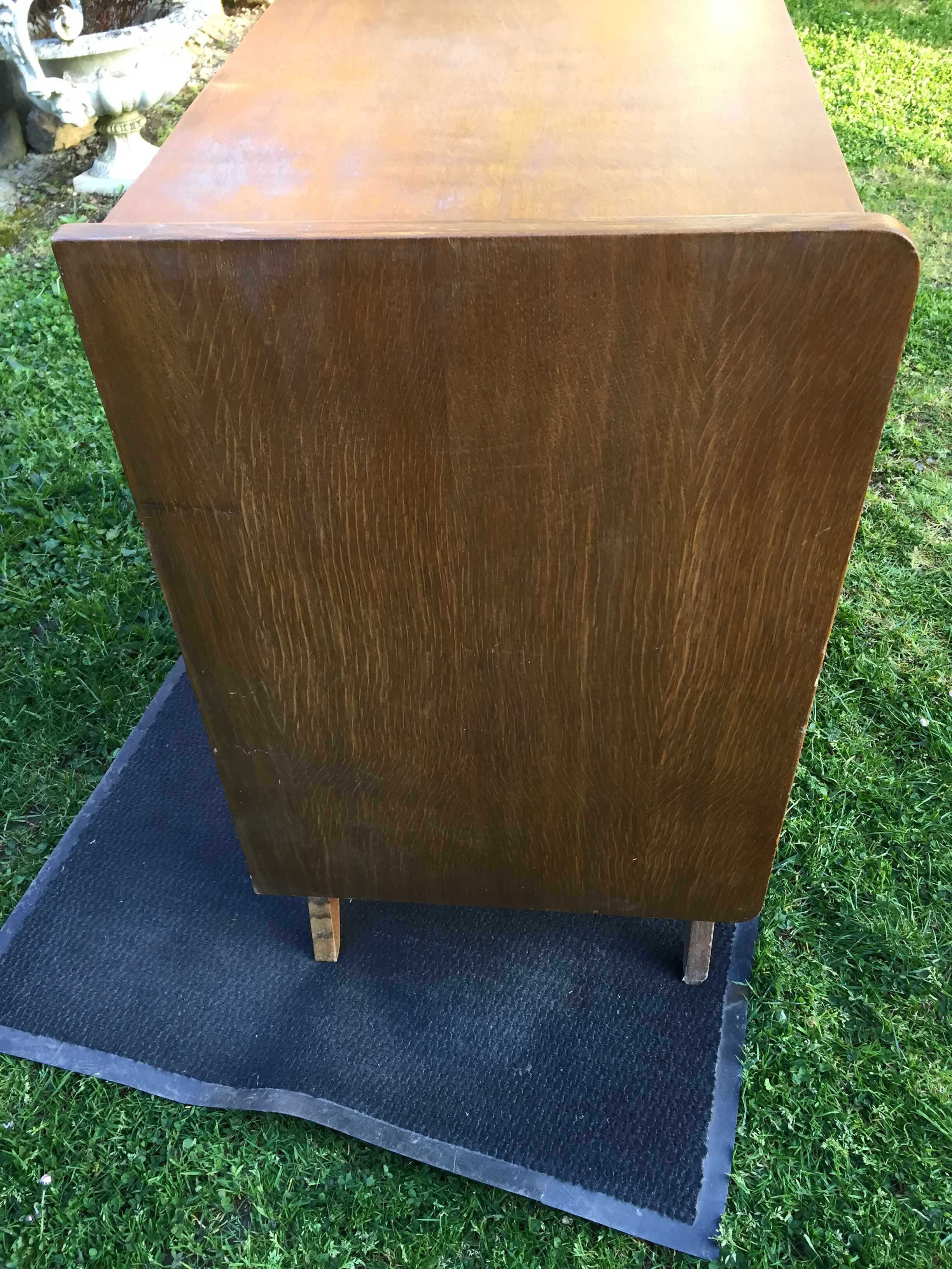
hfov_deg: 48.2
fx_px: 1063
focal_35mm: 29
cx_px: 476
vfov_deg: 61.7
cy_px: 634
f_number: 2.2
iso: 32
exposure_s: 1/33
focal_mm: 4.15
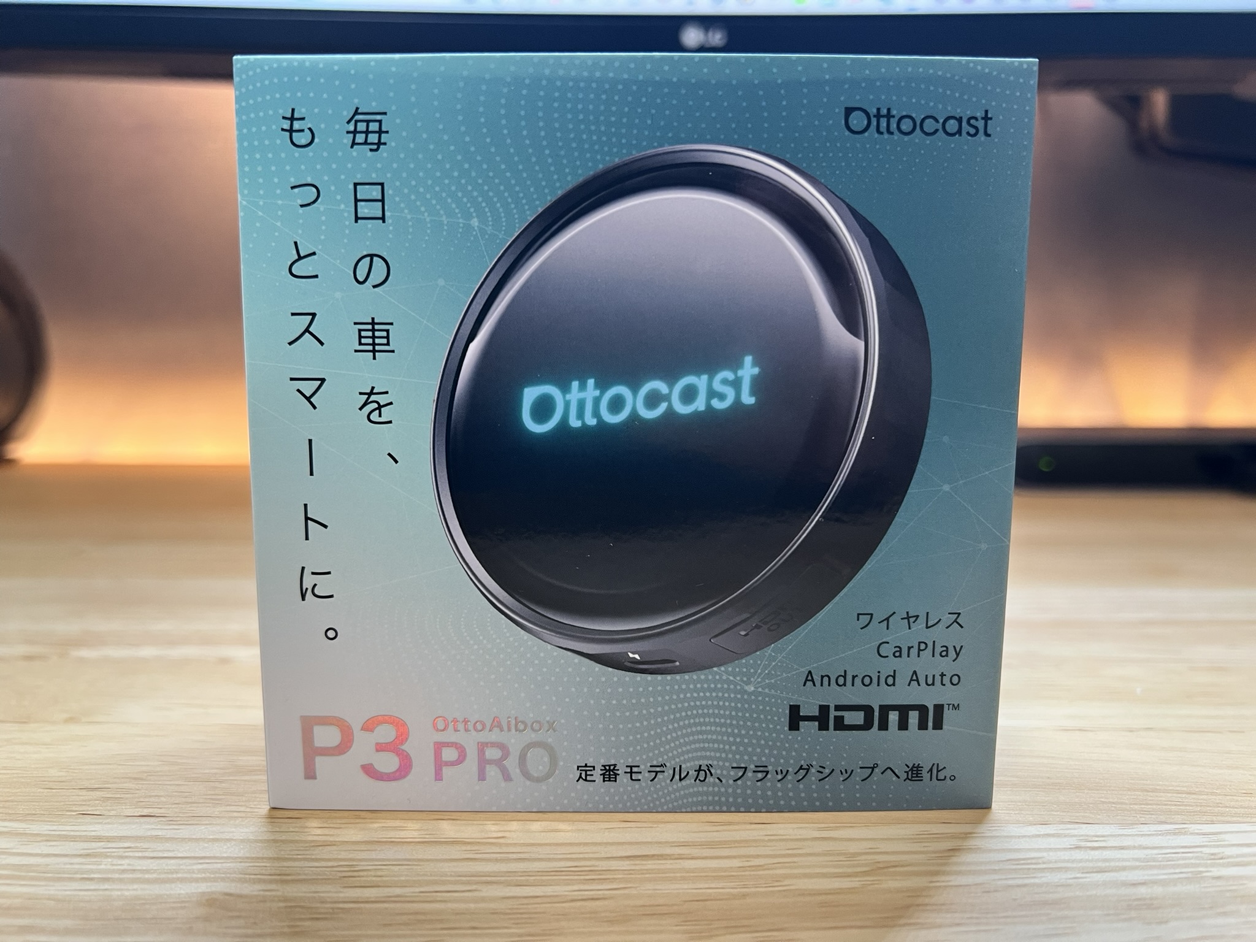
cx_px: 628
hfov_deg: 67.3
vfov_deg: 53.1
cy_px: 471
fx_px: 943
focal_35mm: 26
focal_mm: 5.7
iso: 125
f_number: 1.5
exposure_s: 1/83
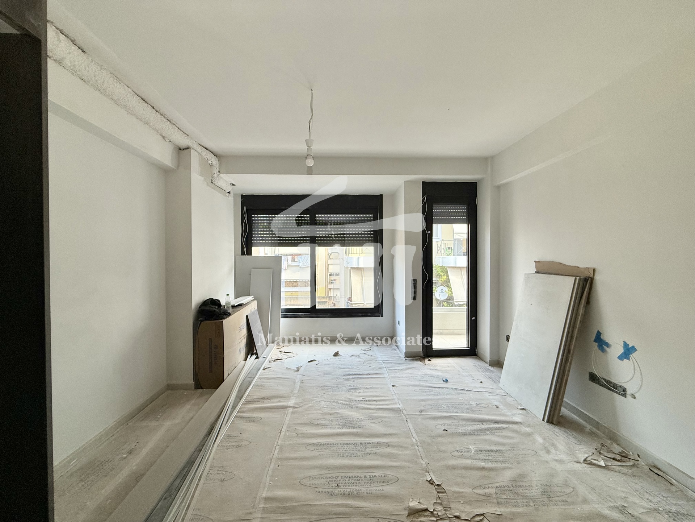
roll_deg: +0.3
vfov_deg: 85.7
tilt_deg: -1.4
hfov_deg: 102.1
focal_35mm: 14
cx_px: 348
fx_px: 281
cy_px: 261
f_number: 2.2
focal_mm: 2.22
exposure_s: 1/99
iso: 160
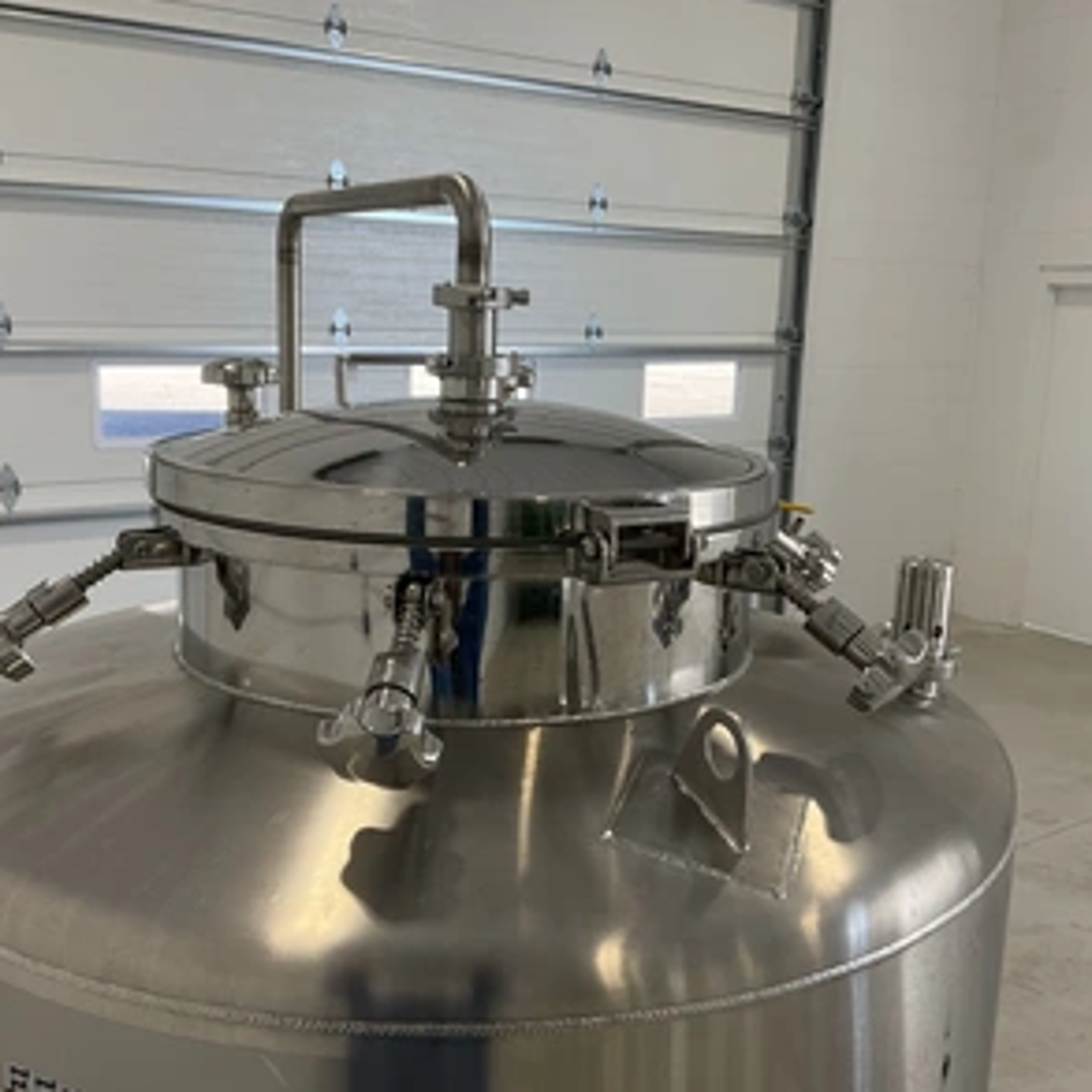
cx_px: 563
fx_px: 1249
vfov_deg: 47.2
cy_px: 548
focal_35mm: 35
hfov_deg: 47.2
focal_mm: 3
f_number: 1.8
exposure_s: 1/138
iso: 32
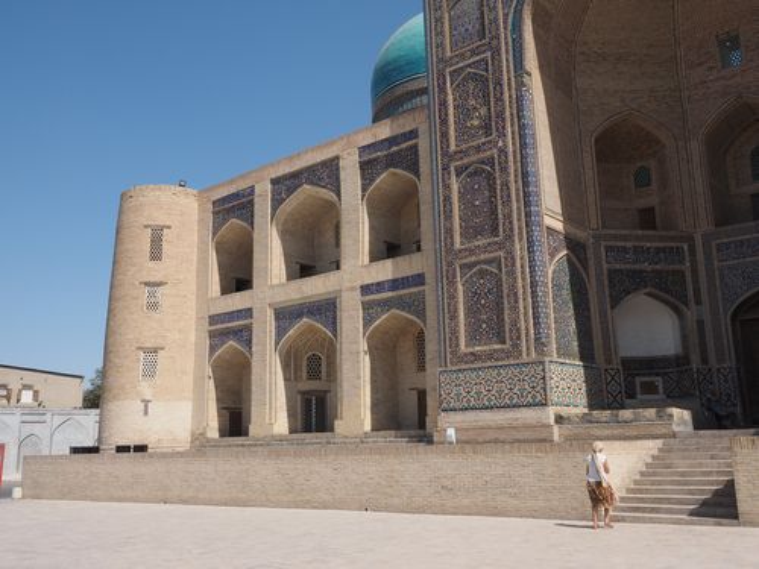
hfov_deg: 54.0
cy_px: 284
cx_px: 380
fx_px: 745
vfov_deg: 41.8
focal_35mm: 34
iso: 200
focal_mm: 17
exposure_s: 1/500
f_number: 8
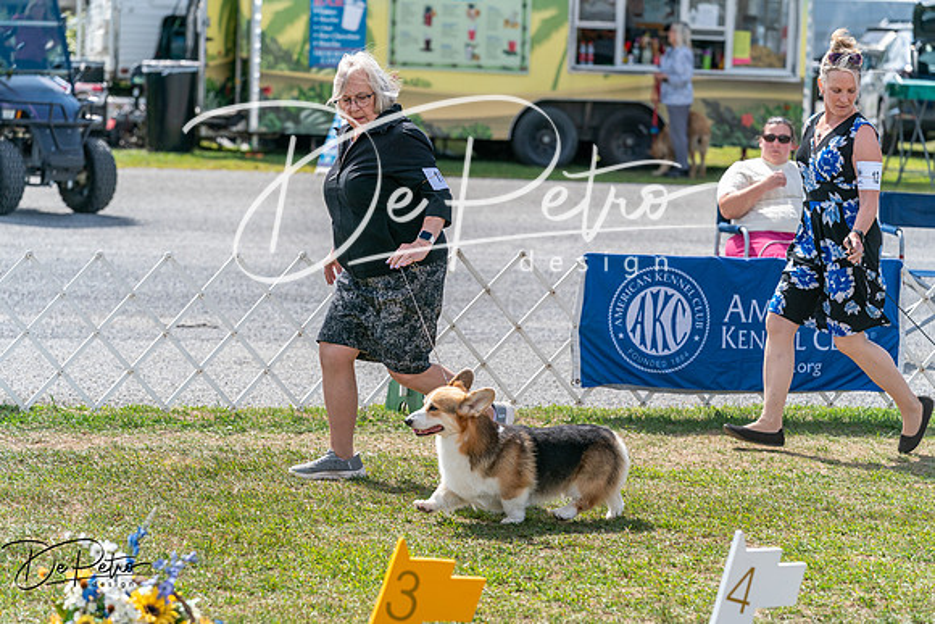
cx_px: 468
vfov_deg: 9.7
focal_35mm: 142
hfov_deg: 14.4
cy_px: 312
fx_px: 3689
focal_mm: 142
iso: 500
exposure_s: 1/2000
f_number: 5
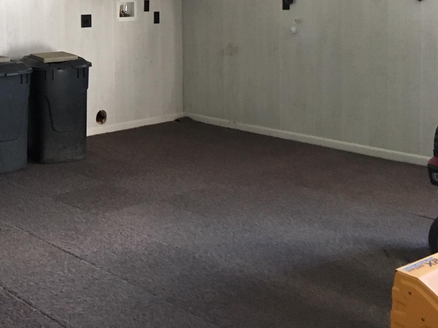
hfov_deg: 33.5
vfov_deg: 26.1
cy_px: 29
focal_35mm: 54
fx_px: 683
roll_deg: +1.5
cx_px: 39
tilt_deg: -2.7
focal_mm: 4.15
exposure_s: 1/17
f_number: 2.2
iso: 200
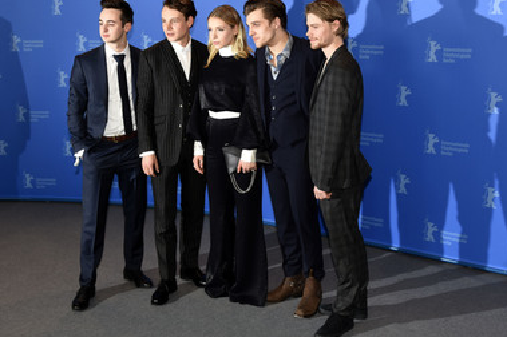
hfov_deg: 39.6
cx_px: 270
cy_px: 144
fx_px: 704
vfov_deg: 26.9
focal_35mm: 50
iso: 640
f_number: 5
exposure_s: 1/250
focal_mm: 28
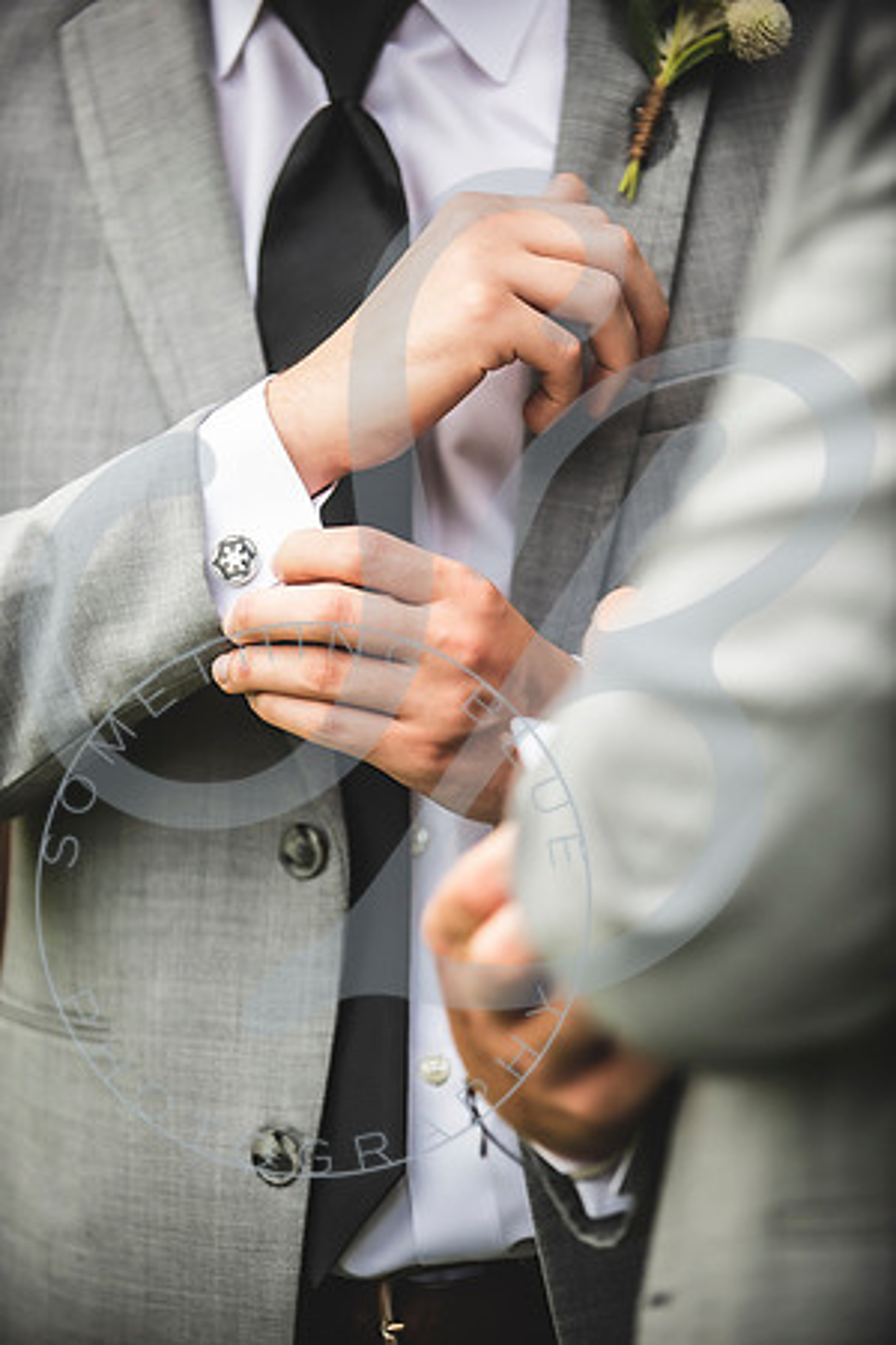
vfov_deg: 17.1
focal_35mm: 120
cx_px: 448
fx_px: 4480
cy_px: 672
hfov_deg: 11.4
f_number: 2.8
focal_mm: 120
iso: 200
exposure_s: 1/400
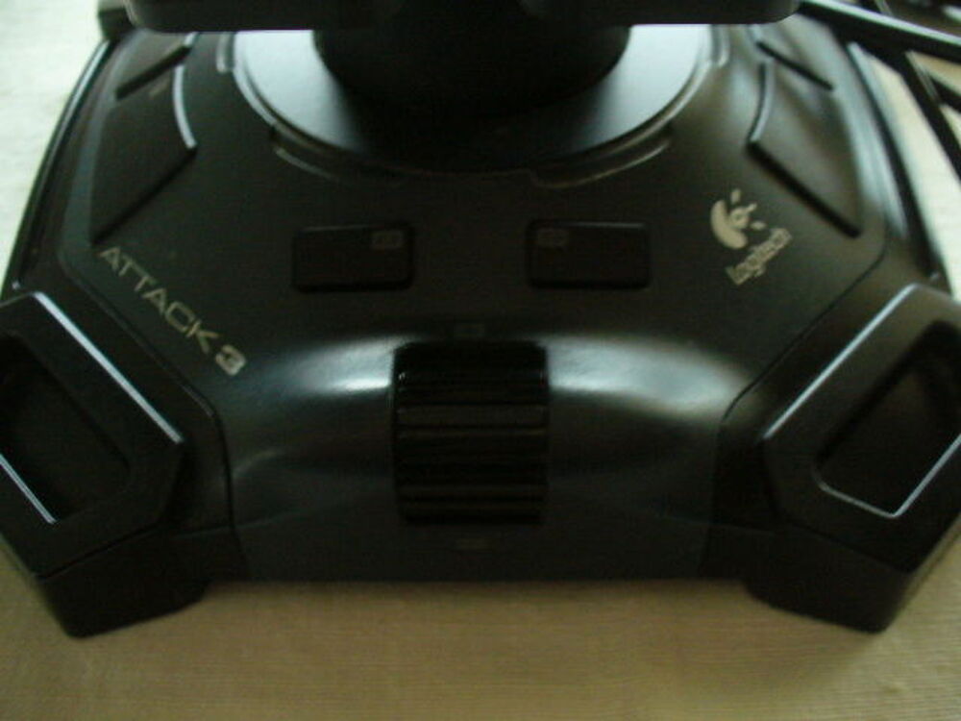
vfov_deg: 38.7
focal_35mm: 37
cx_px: 480
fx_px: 1027
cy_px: 360
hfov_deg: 50.1
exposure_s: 1/8
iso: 200
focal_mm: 6.1
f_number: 2.8
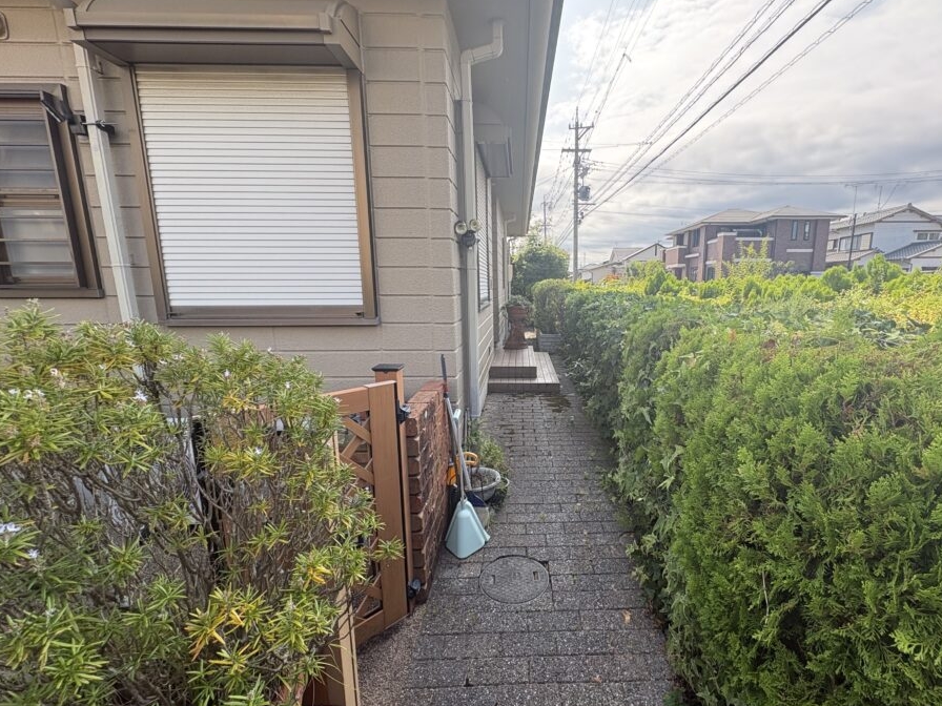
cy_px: 362
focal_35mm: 16
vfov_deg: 78.1
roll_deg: +0.1
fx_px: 435
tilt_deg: -9.5
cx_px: 534
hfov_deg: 93.9
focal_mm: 2.22
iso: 50
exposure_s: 1/453
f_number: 2.2
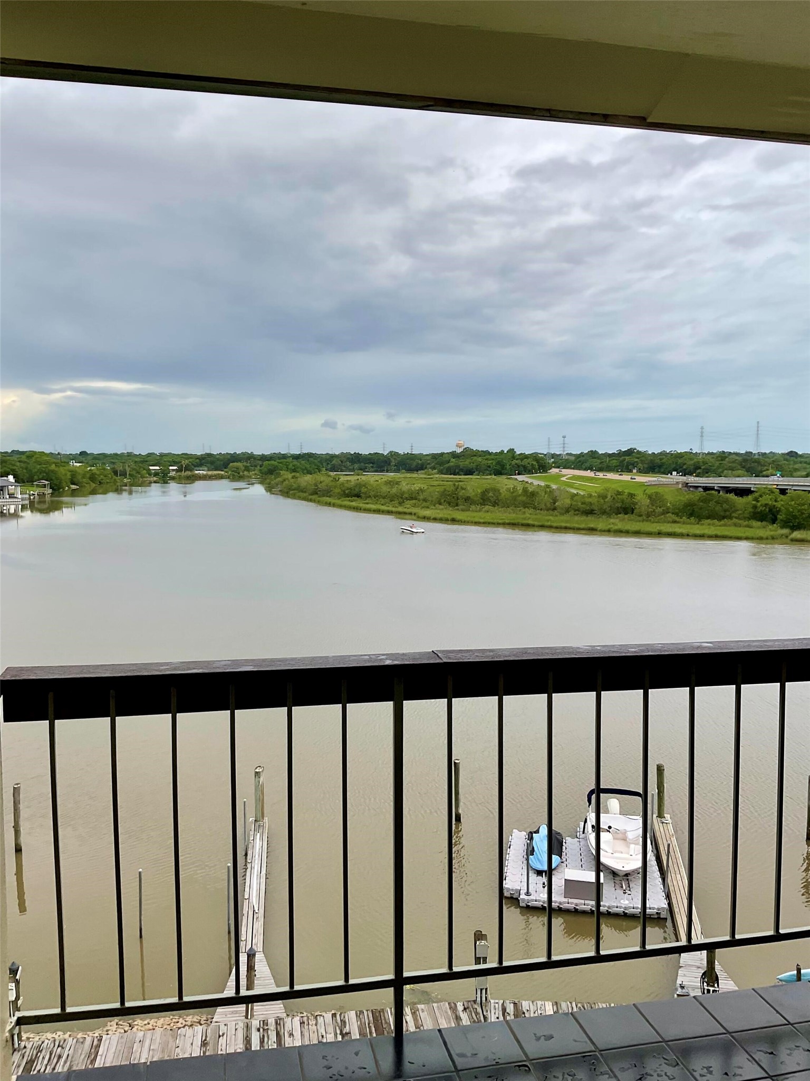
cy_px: 540
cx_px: 405
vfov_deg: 61.7
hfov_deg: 48.2
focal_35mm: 29
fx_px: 905
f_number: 1.8
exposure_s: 1/2058
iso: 16
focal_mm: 3
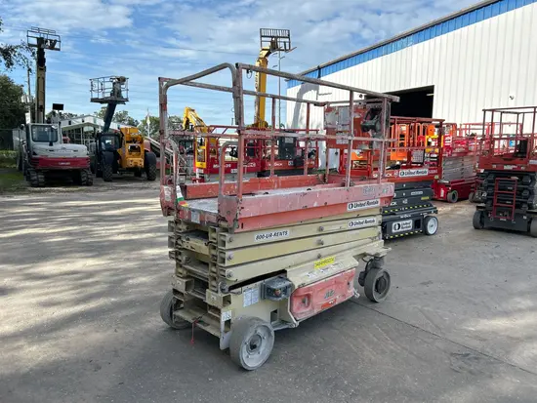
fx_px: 404
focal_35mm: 26
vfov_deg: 53.1
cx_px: 268
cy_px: 202
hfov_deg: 67.3
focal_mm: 5.7
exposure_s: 1/2632
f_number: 1.5
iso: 50
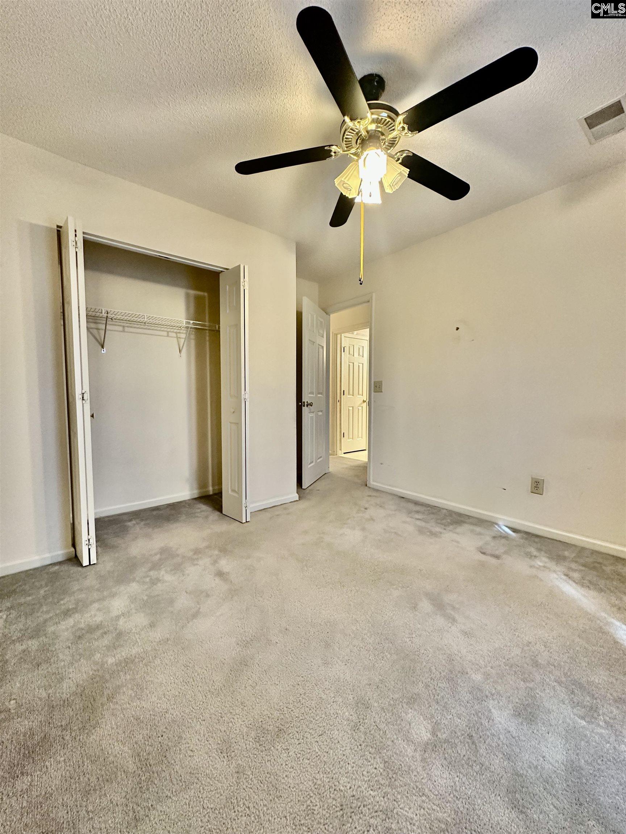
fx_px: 338
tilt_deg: -3.5
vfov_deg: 102.1
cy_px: 417
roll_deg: -0.3
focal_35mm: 14
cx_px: 313
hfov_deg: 85.7
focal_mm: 2.22
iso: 500
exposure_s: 1/60
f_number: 2.2
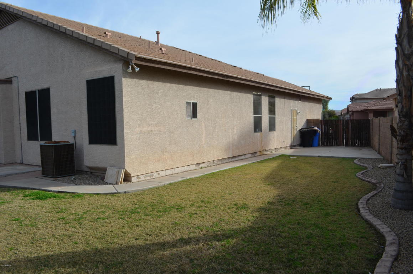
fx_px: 309
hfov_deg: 67.5
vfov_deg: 47.7
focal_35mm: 27
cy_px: 137
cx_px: 206
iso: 110
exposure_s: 1/250
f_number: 8
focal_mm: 18
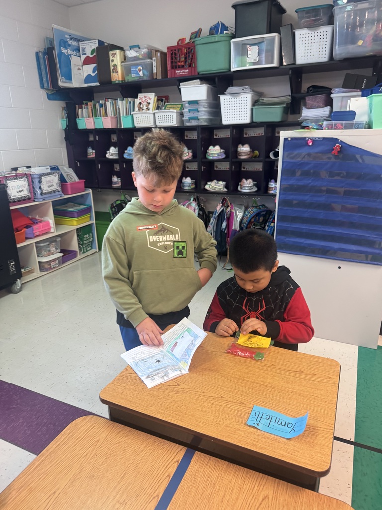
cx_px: 191
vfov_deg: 71.6
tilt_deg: -21.8
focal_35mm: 24
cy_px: 255
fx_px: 353
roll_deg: +3.0
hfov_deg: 56.8
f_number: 1.78
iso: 200
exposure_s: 1/60
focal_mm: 6.76
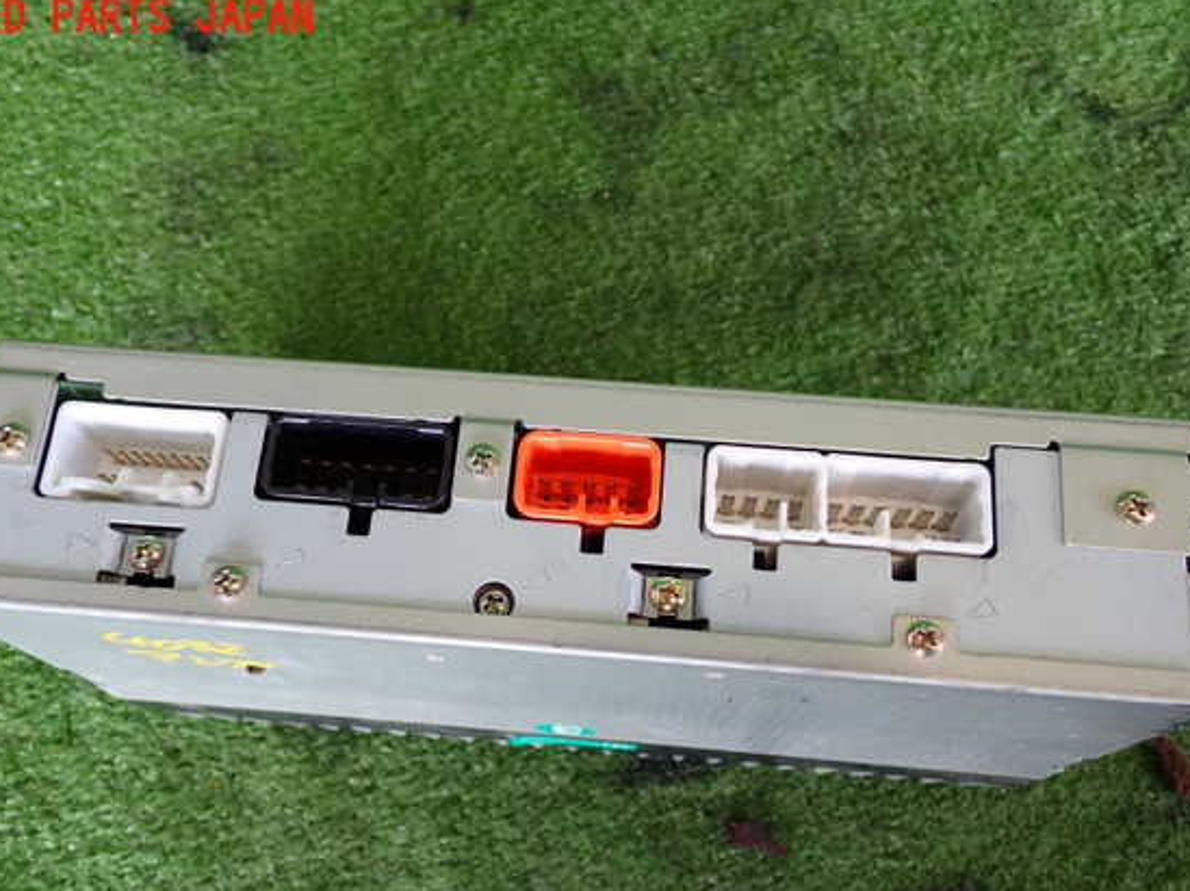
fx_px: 1202
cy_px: 479
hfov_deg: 52.6
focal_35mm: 35
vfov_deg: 40.6
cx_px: 570
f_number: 2.4
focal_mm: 5.79
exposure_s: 1/60
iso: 200
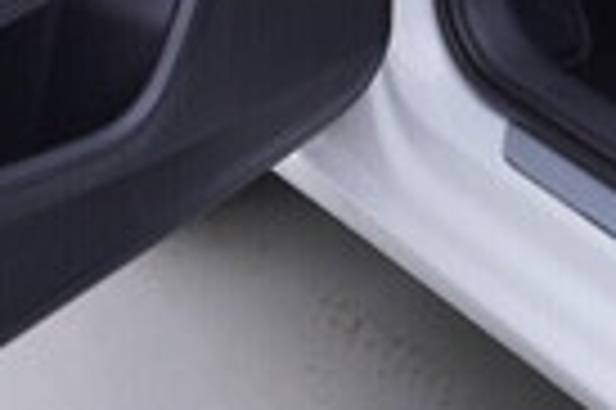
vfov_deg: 8.9
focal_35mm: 145
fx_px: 2478
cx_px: 463
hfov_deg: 14.1
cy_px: -390
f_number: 3.5
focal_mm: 24
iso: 125
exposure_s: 1/60
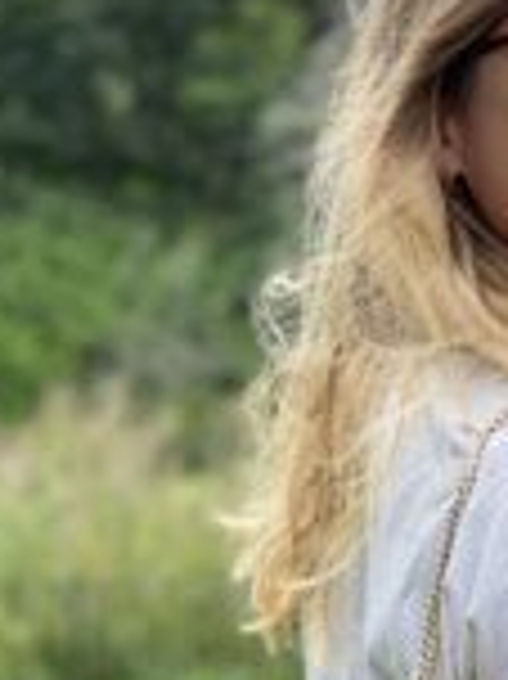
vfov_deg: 13.2
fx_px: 2880
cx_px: 544
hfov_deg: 10.0
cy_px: 691
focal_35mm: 147
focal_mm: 6
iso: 20
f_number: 2
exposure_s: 1/393
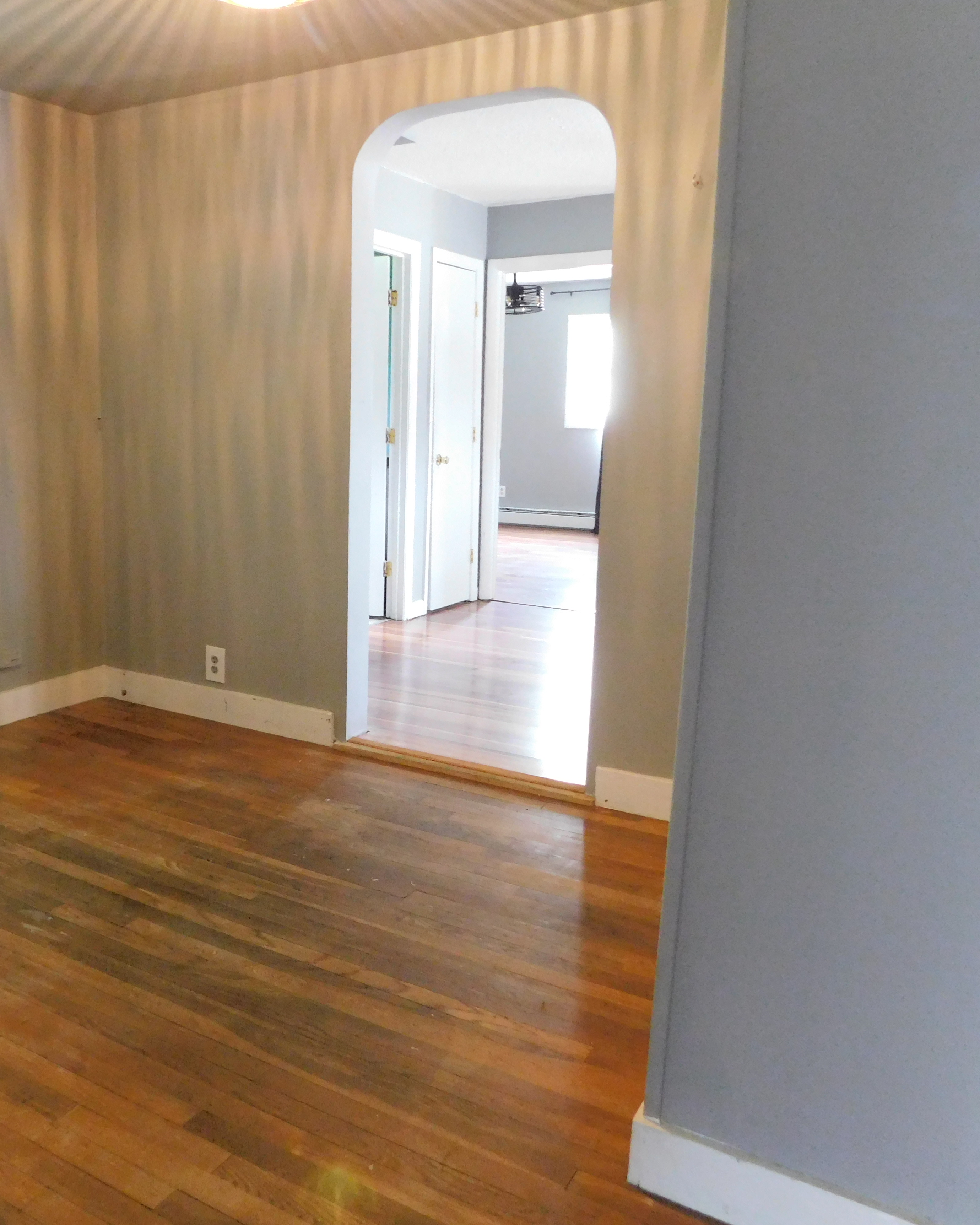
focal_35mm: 30
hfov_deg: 47.5
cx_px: 305
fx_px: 1088
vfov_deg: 58.8
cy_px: 612
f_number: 3
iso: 800
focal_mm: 4
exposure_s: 1/10
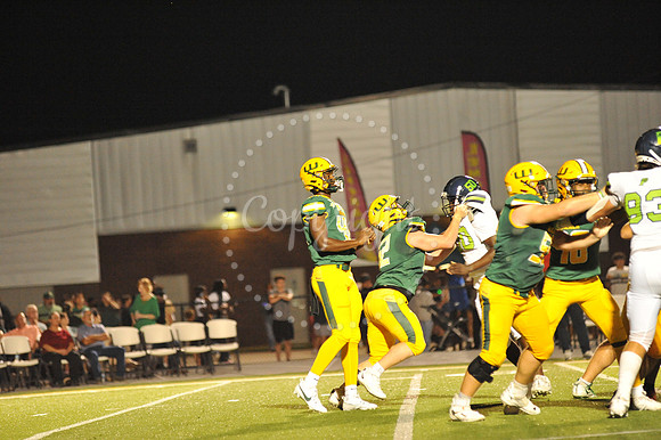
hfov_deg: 10.3
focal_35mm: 200
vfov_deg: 6.9
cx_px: 330
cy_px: 220
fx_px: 3670
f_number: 4
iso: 6400
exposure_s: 1/320
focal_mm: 200
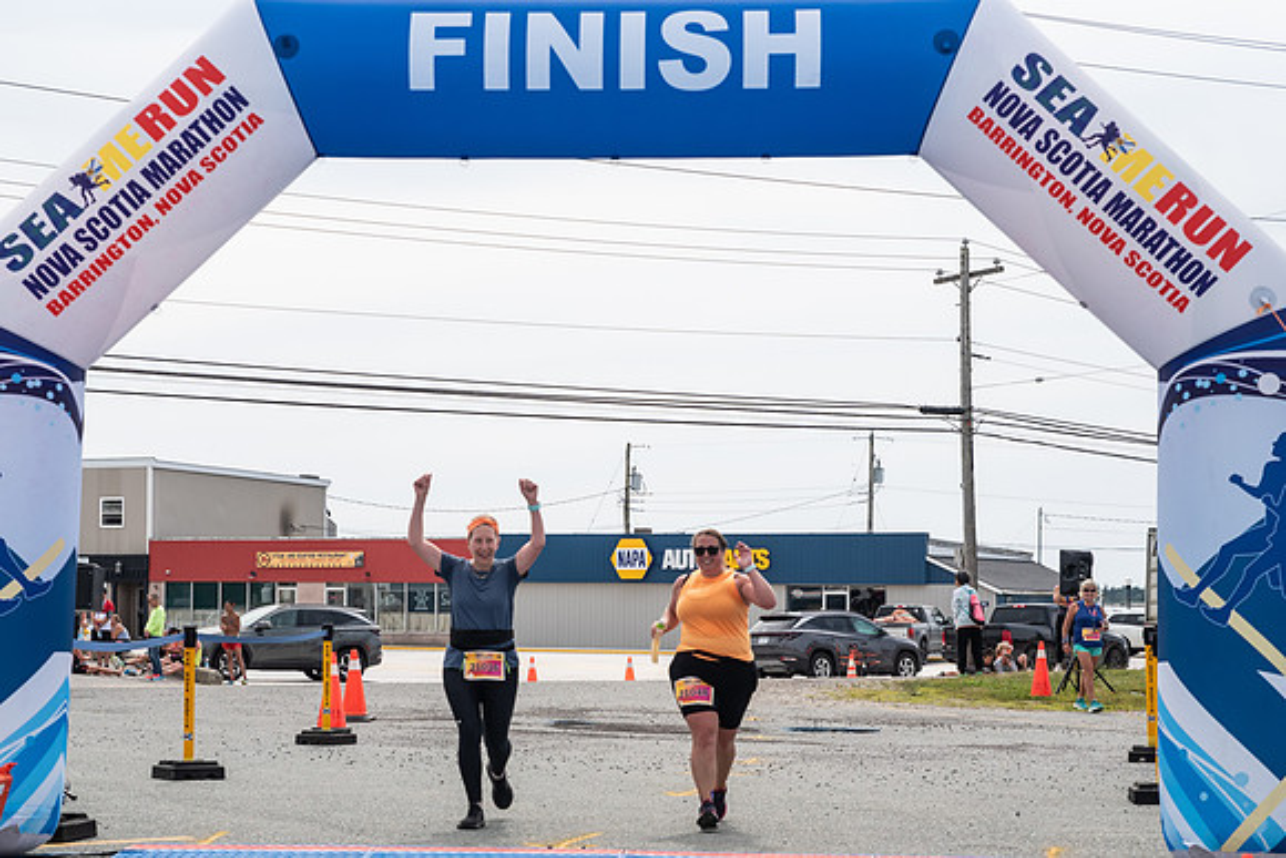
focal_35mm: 70
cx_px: 569
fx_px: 2498
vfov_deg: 19.5
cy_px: 510
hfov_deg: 28.8
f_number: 4
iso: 800
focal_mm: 56
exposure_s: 1/4000
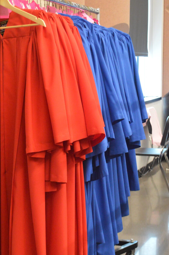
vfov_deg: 26.3
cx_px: 43
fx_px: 543
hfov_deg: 17.6
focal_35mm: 77
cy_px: 130
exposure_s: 1/40
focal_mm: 32
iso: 3200
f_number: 4.8
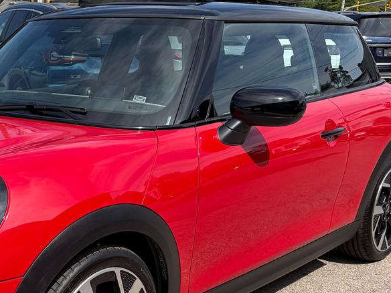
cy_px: 224
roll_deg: -0.7
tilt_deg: -16.7
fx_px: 644
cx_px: 45
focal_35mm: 57
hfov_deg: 32.2
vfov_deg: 25.3
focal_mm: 5.96
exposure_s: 1/2747
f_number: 1.6
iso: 50
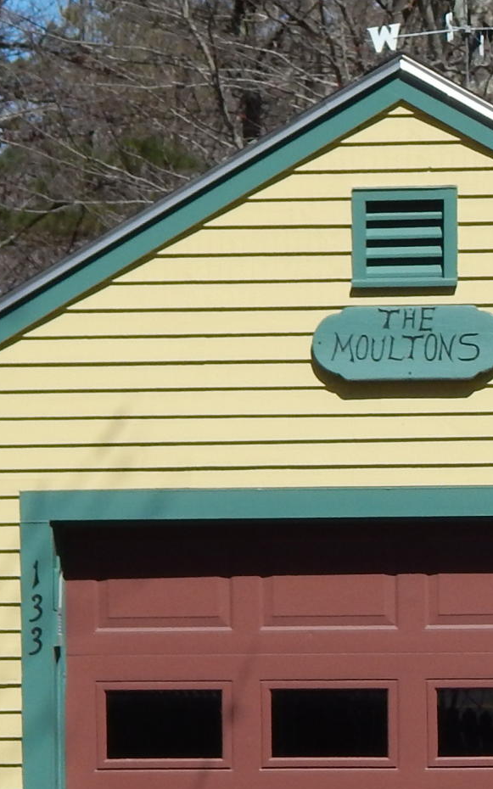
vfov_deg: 8.1
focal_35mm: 260
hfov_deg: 5.0
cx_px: 608
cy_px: 540
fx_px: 5591
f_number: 4.2
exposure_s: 1/1250
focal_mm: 13.5
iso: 125
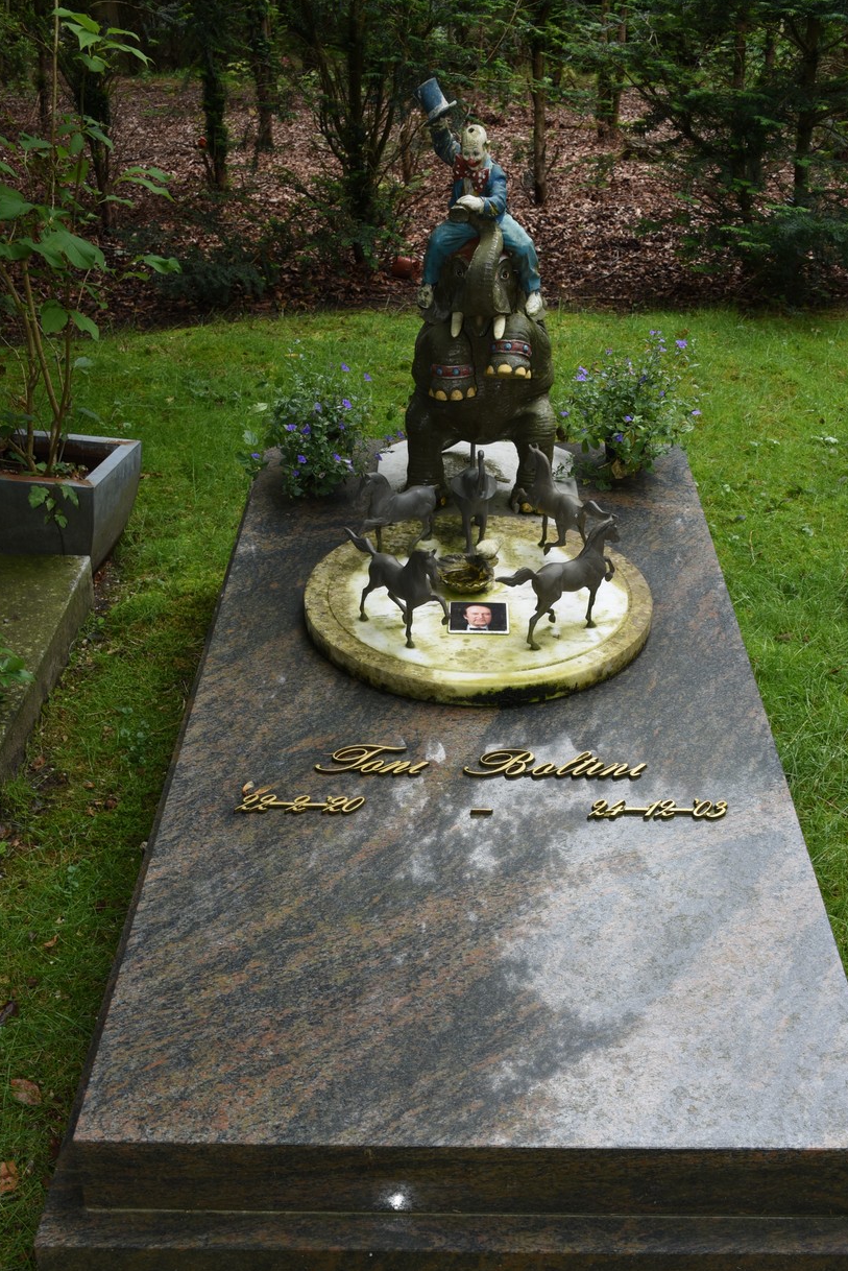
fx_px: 1483
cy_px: 679
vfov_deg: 46.4
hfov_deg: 31.9
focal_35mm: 42
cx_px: 468
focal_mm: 34
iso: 200
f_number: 13
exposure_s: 1/30
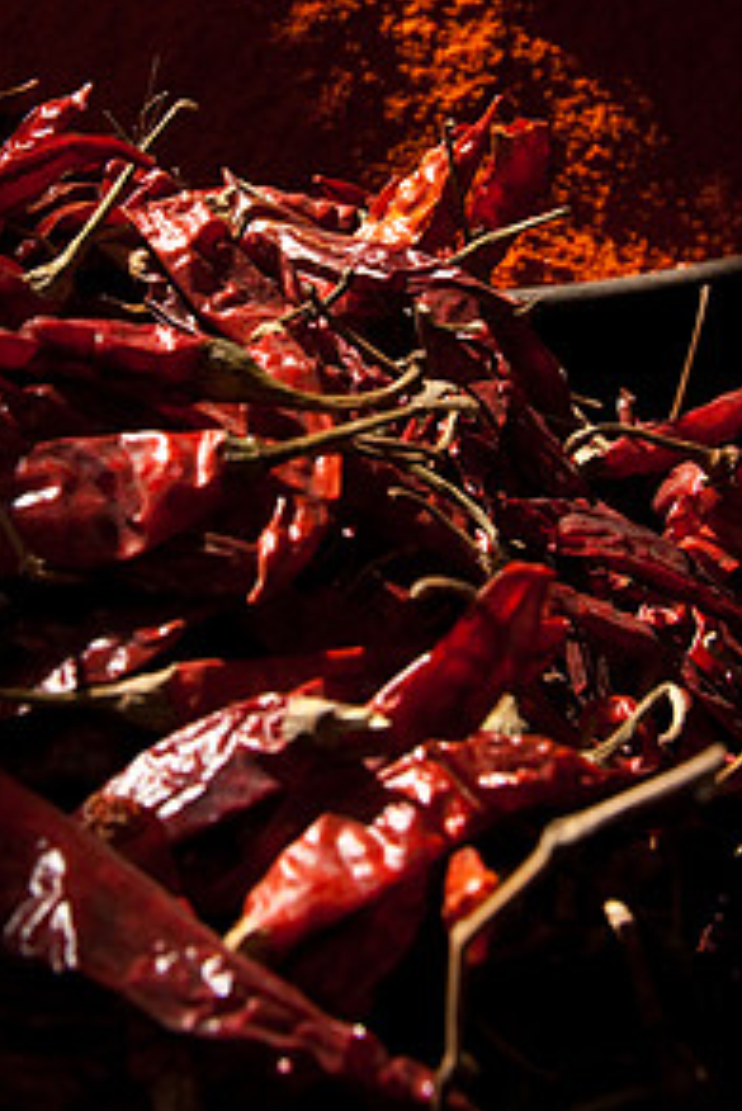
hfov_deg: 18.4
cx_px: 352
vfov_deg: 27.1
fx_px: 2285
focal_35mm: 74
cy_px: 316
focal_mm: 32
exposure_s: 1/320
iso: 400
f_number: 9
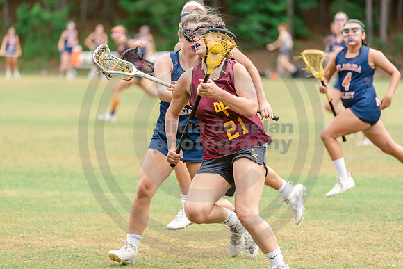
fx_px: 2239
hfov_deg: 10.3
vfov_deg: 6.9
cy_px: 134
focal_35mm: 200
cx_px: 202
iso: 250
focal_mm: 200
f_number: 3.5
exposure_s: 1/800
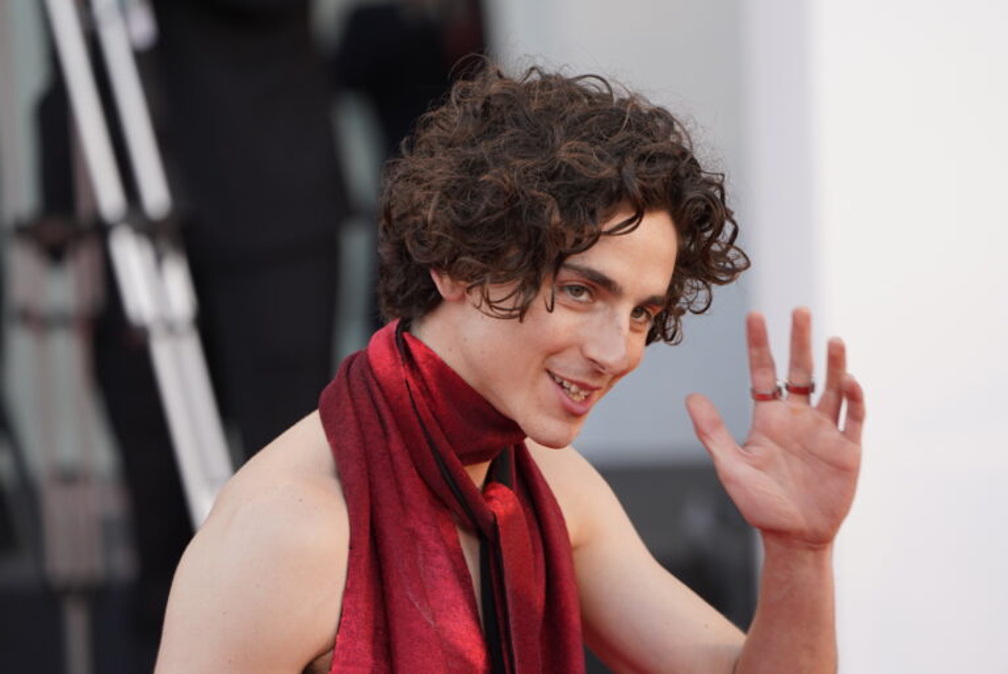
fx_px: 8404
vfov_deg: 4.6
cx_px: 504
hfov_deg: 6.9
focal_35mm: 300
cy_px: 337
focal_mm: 300
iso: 1250
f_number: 5.6
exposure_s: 1/400
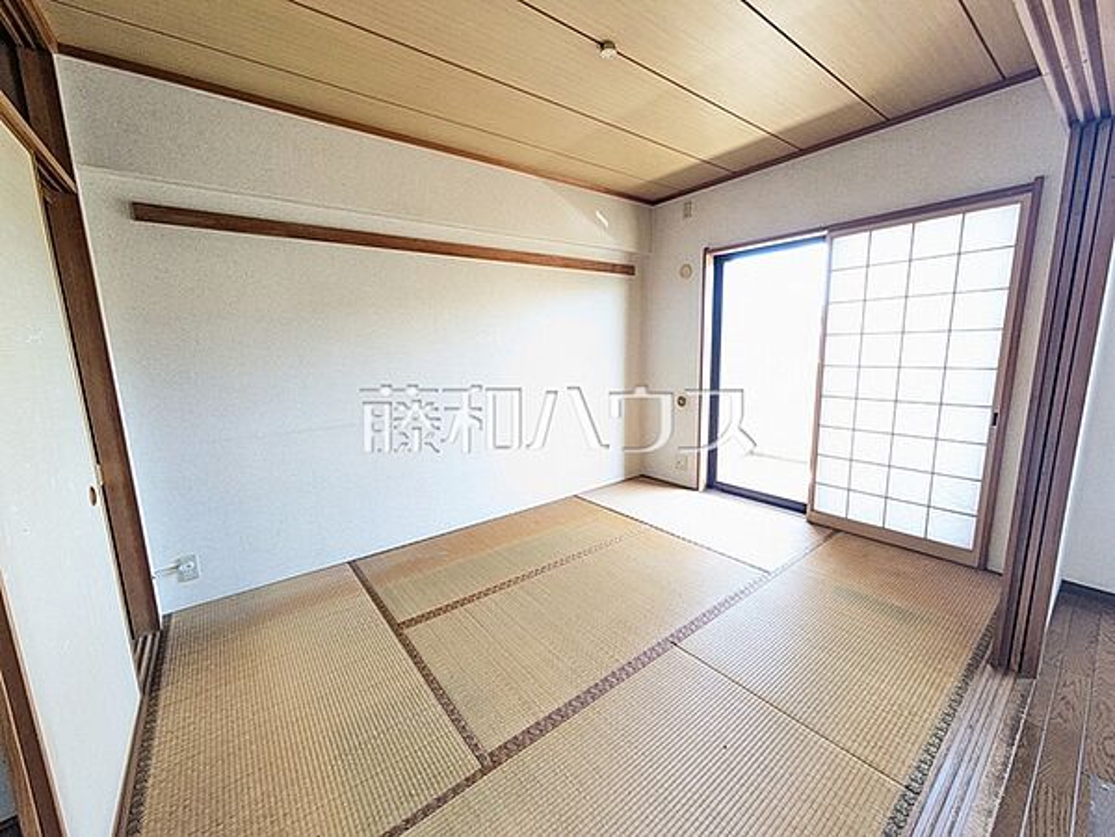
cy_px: 418
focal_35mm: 14
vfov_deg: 85.7
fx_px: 451
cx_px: 558
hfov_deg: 102.1
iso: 215
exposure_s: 1/33.3
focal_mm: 1.83
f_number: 2.2
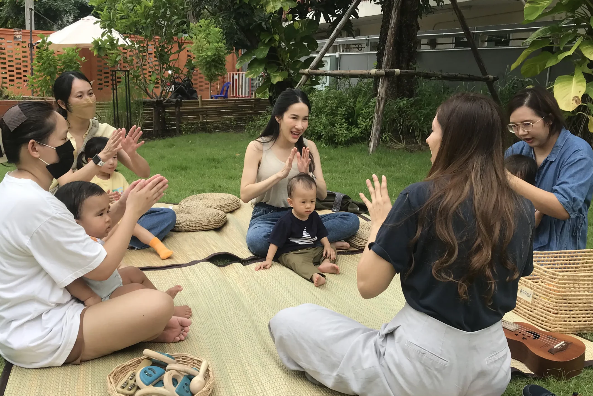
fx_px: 576
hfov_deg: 54.4
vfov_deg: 37.9
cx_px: 270
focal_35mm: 35
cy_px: 195
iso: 20
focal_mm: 3.99
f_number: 1.8
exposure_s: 1/791
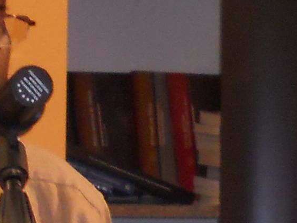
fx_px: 1957
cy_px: 275
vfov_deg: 6.5
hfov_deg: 8.6
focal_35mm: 228
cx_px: 283
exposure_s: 1/25
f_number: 3.5
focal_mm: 5.8
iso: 200
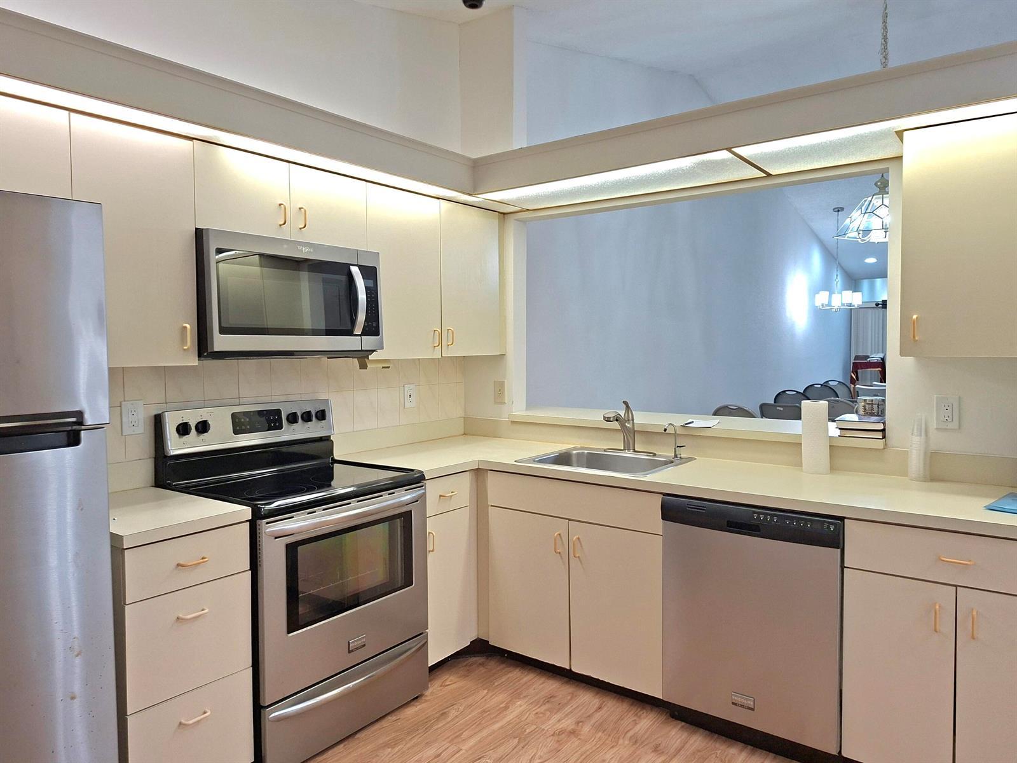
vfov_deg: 58.9
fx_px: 676
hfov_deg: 73.9
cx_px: 508
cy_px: 382
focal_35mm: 23
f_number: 1.8
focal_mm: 5.54
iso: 64
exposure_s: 1/120
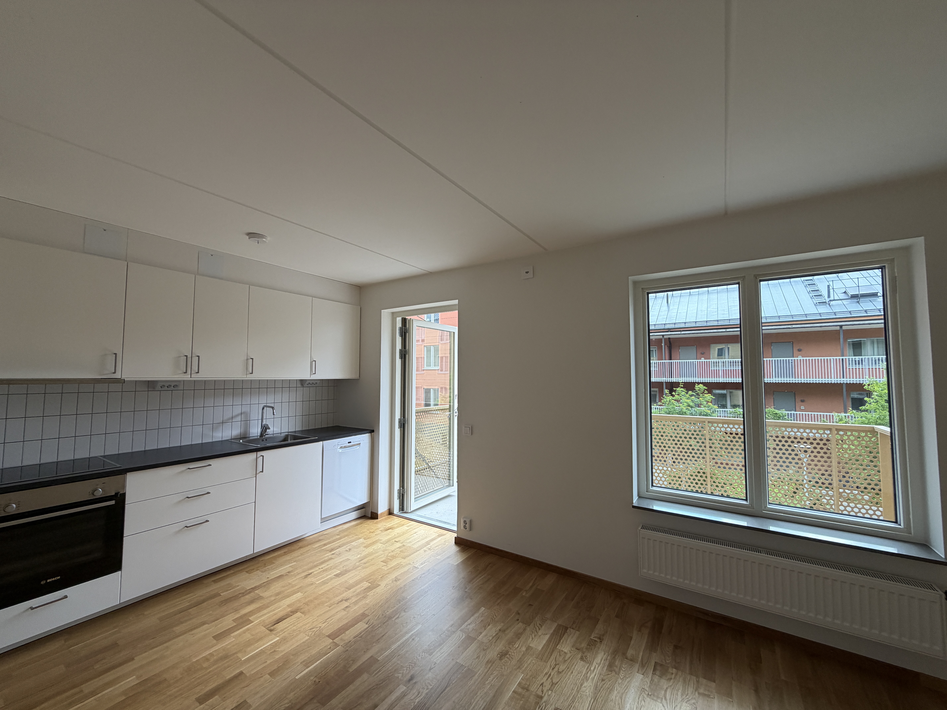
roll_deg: -0.2
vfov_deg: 85.7
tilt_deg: +3.5
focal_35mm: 14
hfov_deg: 102.1
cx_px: 474
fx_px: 383
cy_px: 355
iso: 100
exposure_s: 1/121
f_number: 2.2
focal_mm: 2.22
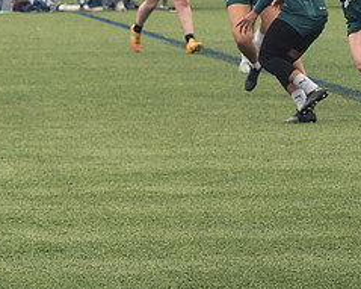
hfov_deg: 3.8
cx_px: 56
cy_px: 23
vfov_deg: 3.0
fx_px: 5468
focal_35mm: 512
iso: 900
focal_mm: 150
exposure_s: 1/800
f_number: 6.3
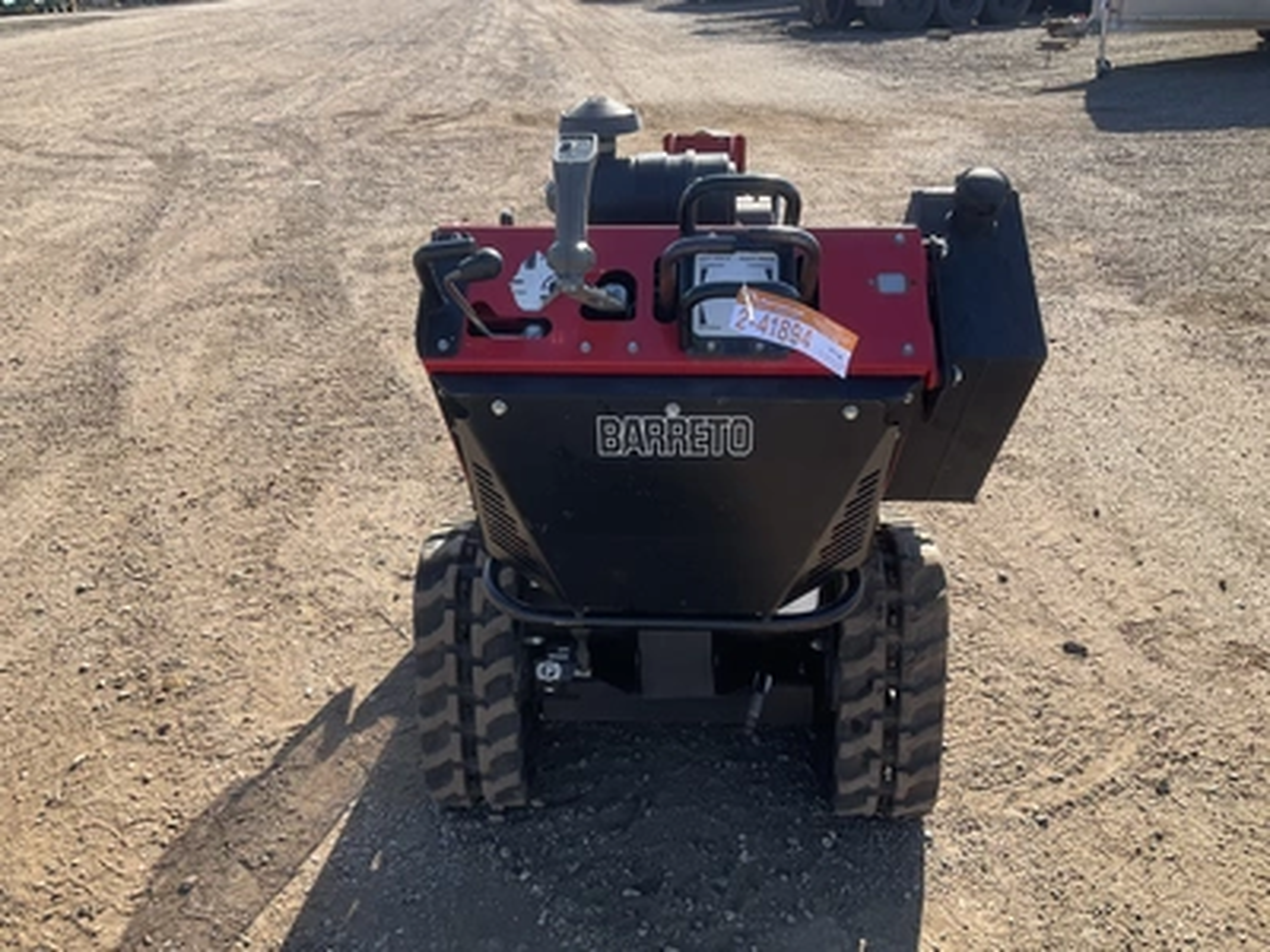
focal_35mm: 29
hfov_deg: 61.7
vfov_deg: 48.2
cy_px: 476
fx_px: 1064
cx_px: 635
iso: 25
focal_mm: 3
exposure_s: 1/666
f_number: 1.8
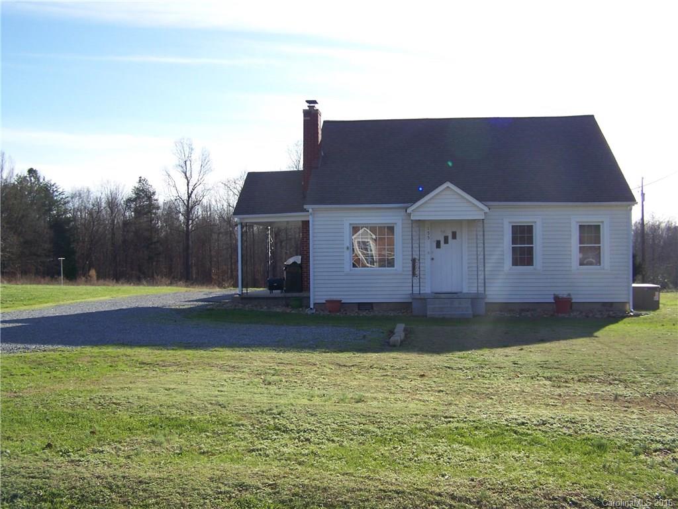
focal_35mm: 38
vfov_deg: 37.7
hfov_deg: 49.0
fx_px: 744
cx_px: 339
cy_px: 254
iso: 64
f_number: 2.8
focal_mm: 6.3
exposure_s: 1/500
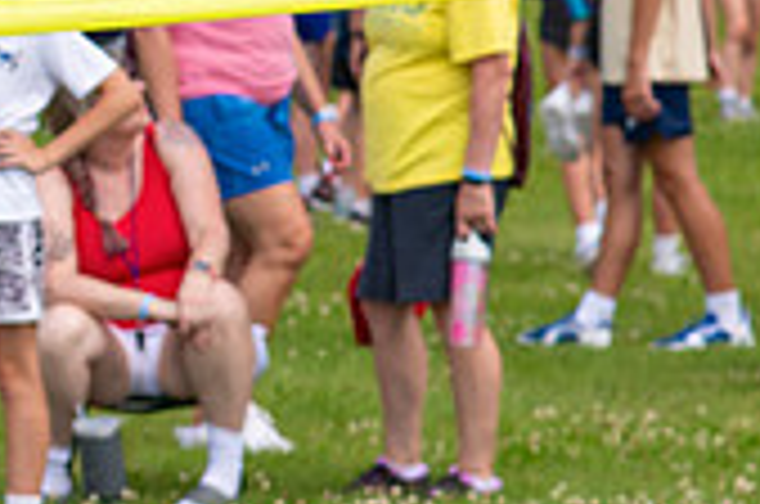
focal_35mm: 444
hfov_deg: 4.6
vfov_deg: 3.1
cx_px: -279
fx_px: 9356
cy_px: 144
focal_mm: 86
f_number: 5.6
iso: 250
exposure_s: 1/800
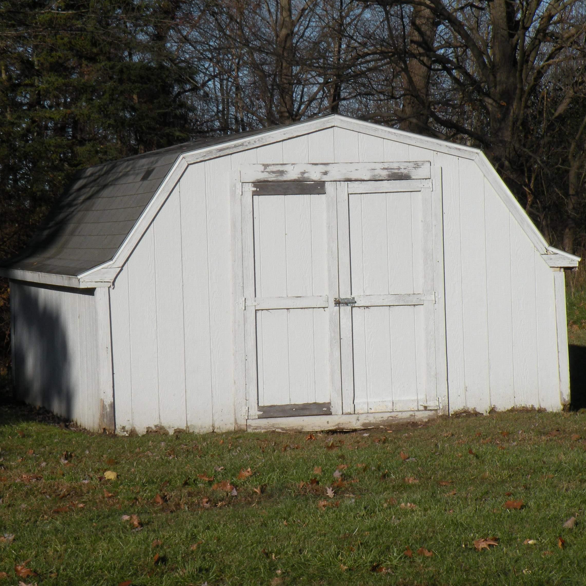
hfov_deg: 14.5
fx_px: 2298
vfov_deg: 14.5
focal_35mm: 120
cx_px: 361
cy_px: 295
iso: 64
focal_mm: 17.9
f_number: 8
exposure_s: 1/284
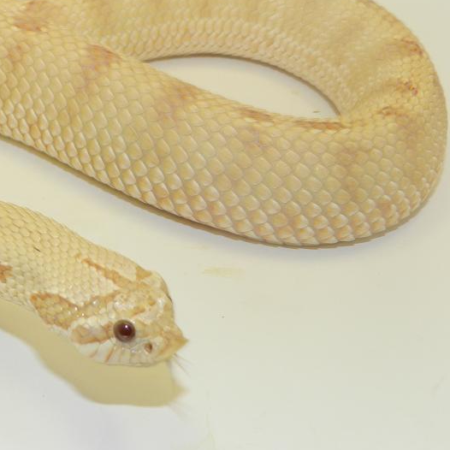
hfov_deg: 19.1
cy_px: 187
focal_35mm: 89
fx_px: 1309
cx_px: 30
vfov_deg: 19.5
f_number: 4.4
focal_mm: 9.4
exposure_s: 1/30
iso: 180
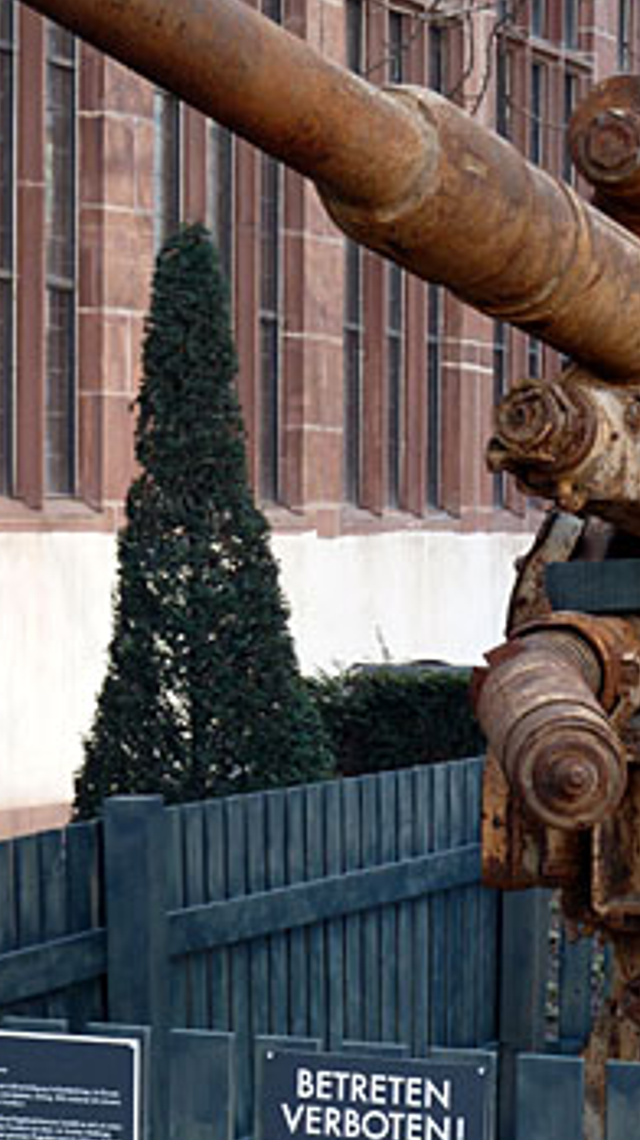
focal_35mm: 135
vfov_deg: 15.9
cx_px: 503
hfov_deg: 9.0
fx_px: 4078
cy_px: 653
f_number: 4.1
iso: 80
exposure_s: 1/40
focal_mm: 11.9
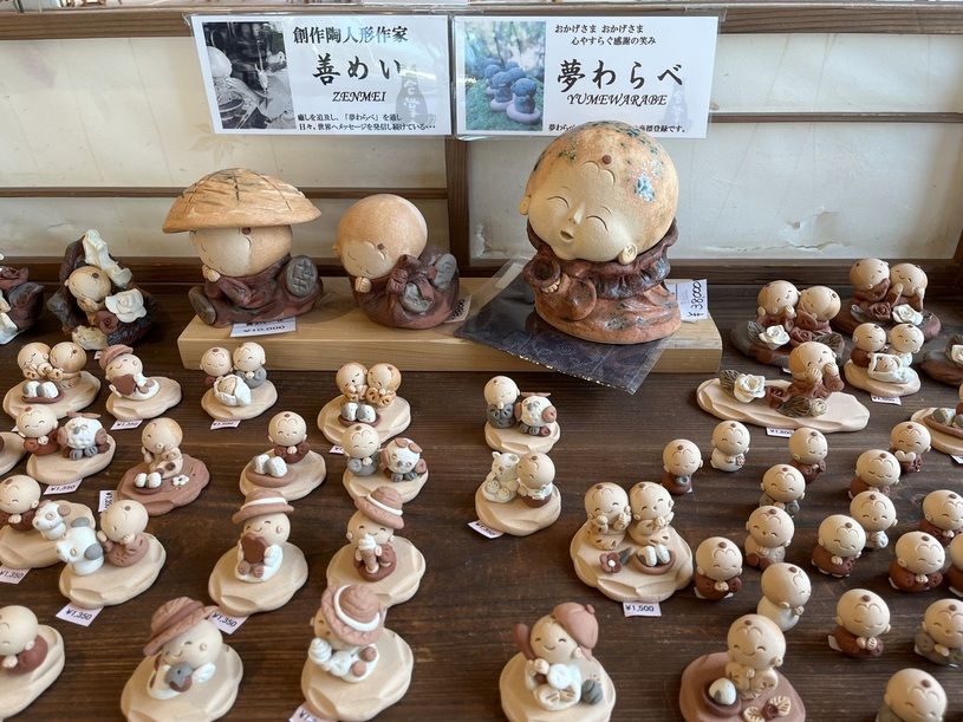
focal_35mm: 26
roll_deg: +1.7
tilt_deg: -31.9
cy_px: 361
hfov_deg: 67.3
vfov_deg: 53.1
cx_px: 482
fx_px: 723
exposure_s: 1/120
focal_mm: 5.1
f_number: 1.6
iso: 64
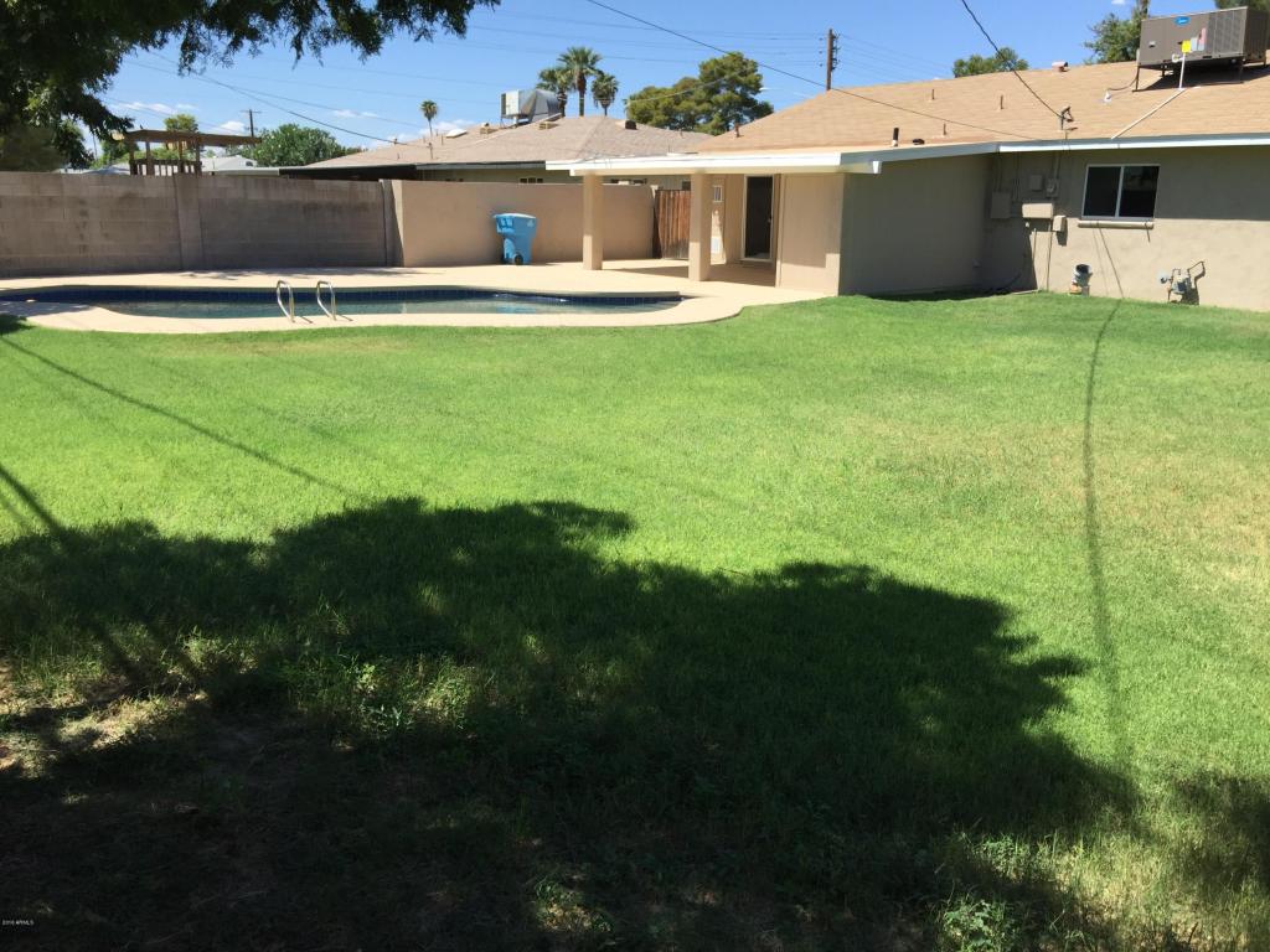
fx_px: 1064
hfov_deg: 61.7
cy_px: 476
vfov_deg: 48.2
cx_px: 635
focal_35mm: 29
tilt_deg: -12.7
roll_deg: -1.9
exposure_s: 1/1721
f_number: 2.2
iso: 32
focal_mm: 4.15
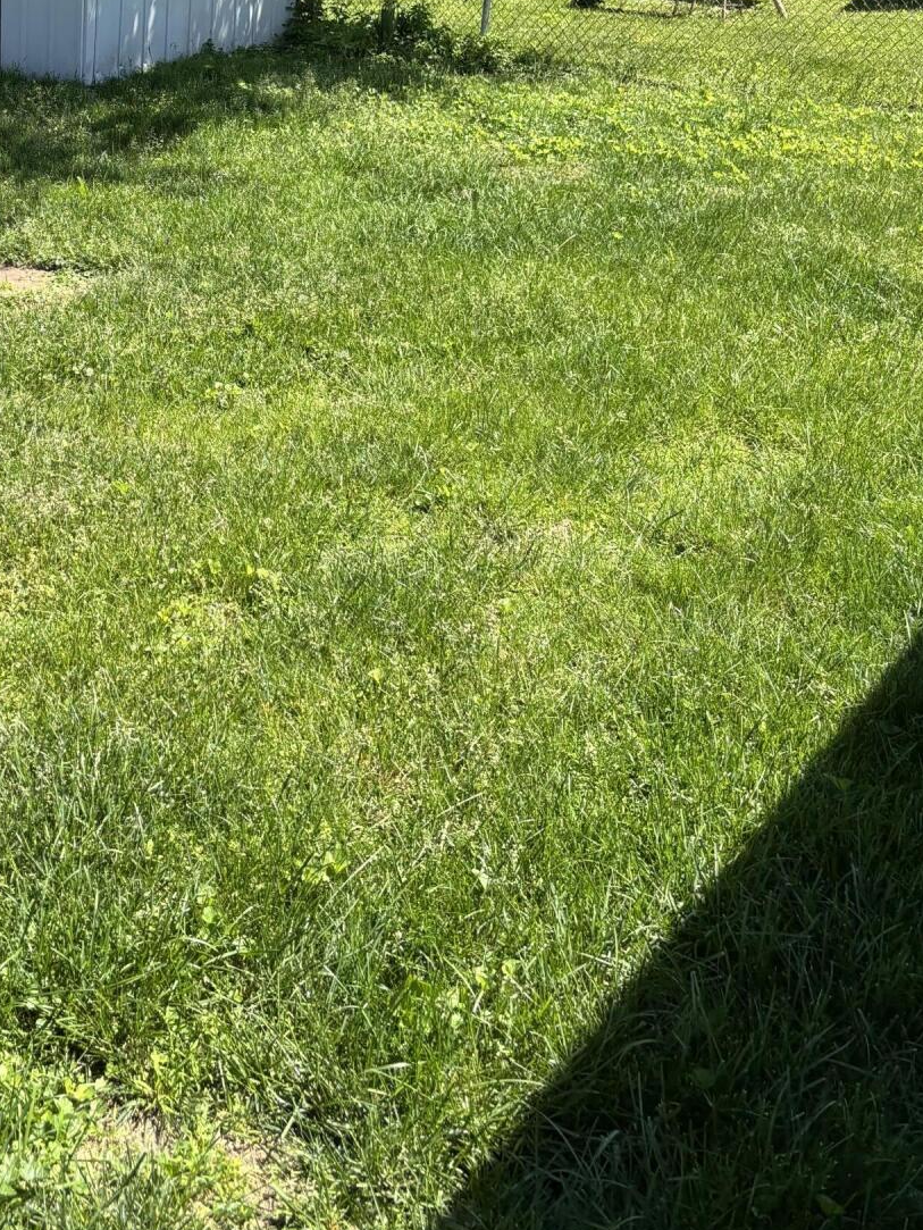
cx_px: 134
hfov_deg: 29.3
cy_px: 144
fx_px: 1705
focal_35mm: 48
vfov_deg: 37.3
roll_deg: -3.7
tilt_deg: -9.8
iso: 50
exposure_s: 1/1080
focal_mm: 5.96
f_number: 1.6
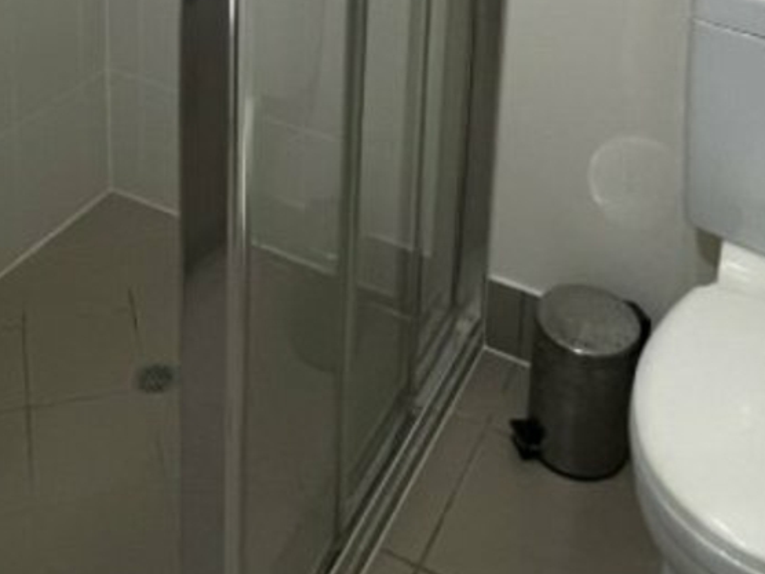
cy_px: -207
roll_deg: -1.6
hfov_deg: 41.9
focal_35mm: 45
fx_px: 994
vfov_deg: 26.4
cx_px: 305
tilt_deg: -11.6
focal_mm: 1.57
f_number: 1.8
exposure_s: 1/50
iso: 200
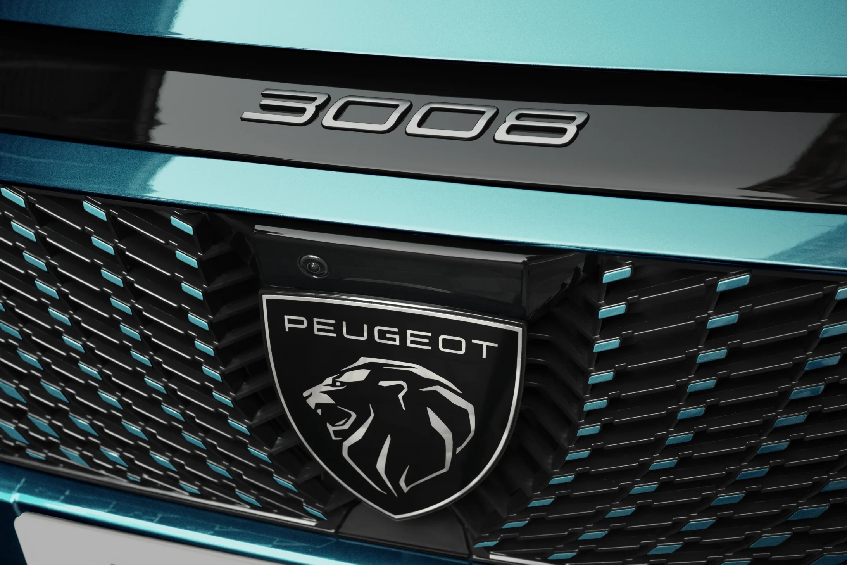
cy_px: 316
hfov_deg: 47.4
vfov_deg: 32.6
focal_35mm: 41
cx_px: 419
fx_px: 965
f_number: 6.3
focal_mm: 35
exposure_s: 1/60
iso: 640
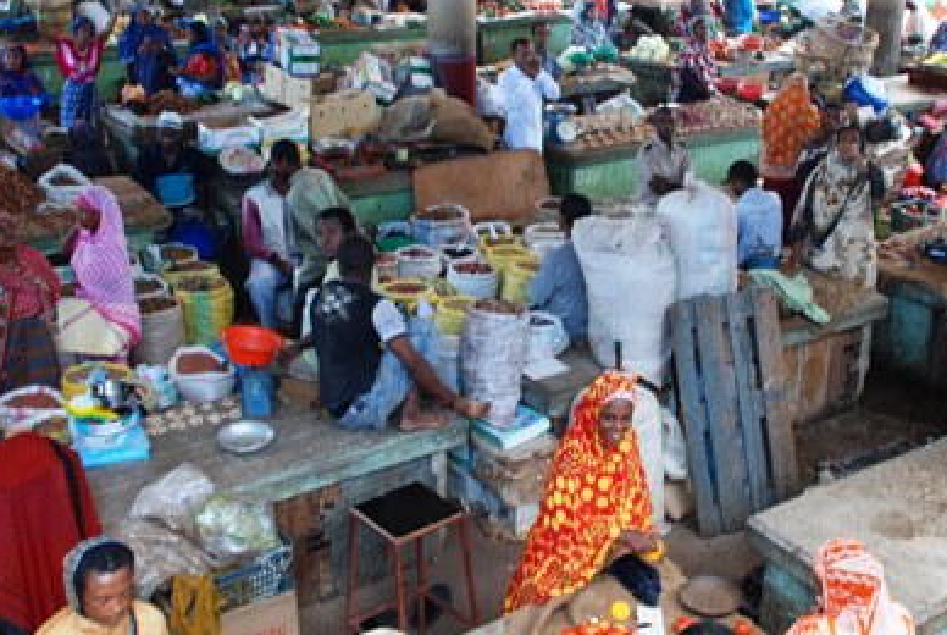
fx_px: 1238
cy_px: 274
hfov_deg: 41.5
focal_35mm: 47
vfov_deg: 28.7
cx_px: 593
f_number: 3.8
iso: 100
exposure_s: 1/25
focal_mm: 20
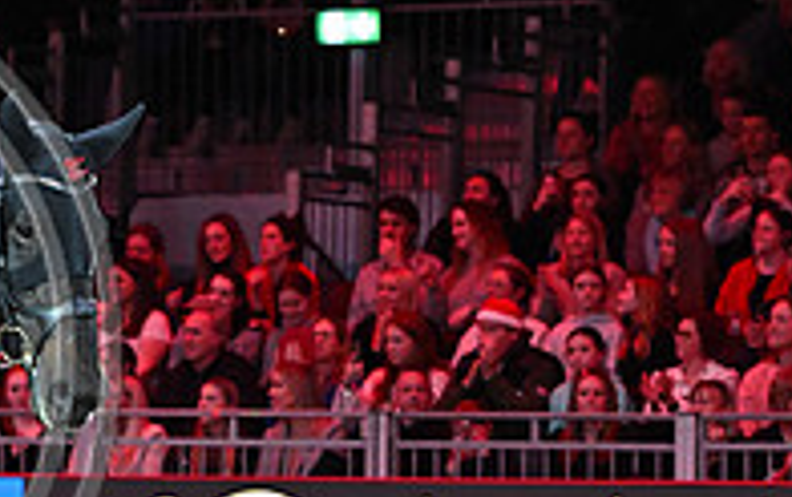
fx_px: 8795
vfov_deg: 3.2
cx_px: -339
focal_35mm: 407
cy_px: 293
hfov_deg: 5.1
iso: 6400
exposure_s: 1/800
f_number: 5
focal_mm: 135
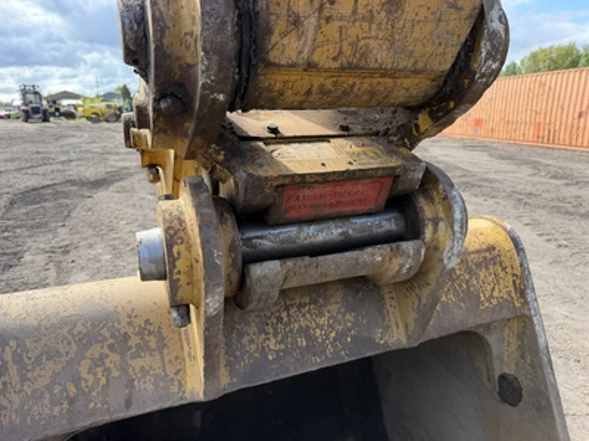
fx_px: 408
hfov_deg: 71.6
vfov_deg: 56.8
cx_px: 294
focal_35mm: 24
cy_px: 220
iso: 100
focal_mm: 6.76
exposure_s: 1/1337
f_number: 1.78
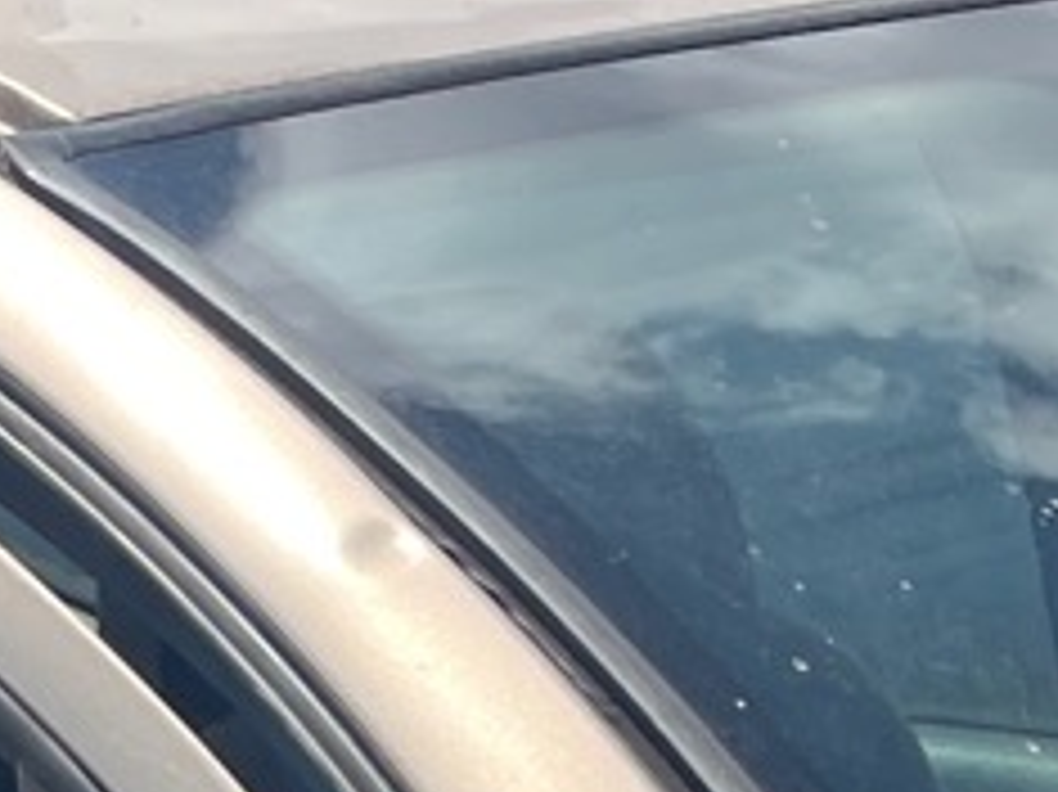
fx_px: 6079
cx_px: 936
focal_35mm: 199
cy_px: 1953
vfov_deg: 7.0
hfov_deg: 9.9
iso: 32
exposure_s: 1/1276
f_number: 1.6
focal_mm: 4.2
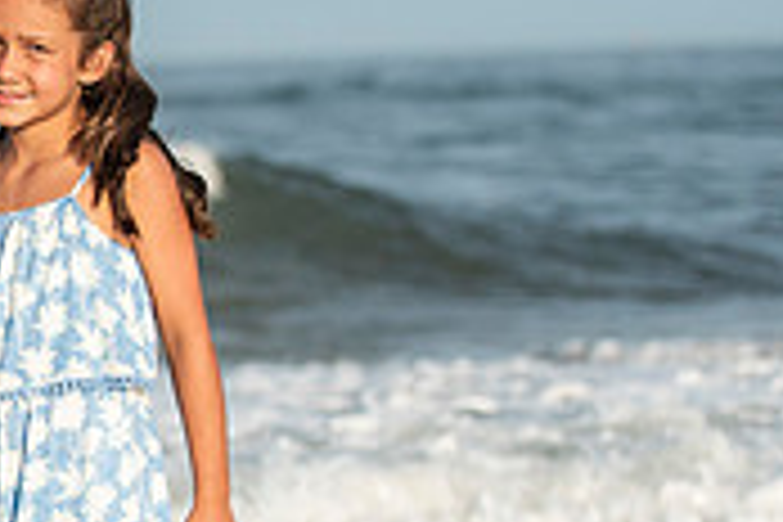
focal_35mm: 287
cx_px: -261
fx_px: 6242
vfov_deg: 4.8
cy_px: 385
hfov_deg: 7.1
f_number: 3.2
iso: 250
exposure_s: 1/4000
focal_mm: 86
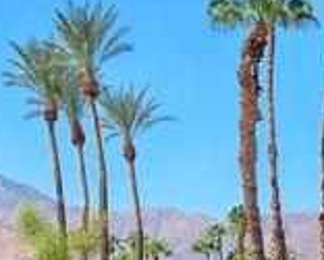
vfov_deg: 11.5
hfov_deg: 14.2
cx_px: -77
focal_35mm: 131
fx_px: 1257
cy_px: 344
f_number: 6.3
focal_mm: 21
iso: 200
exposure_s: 1/640
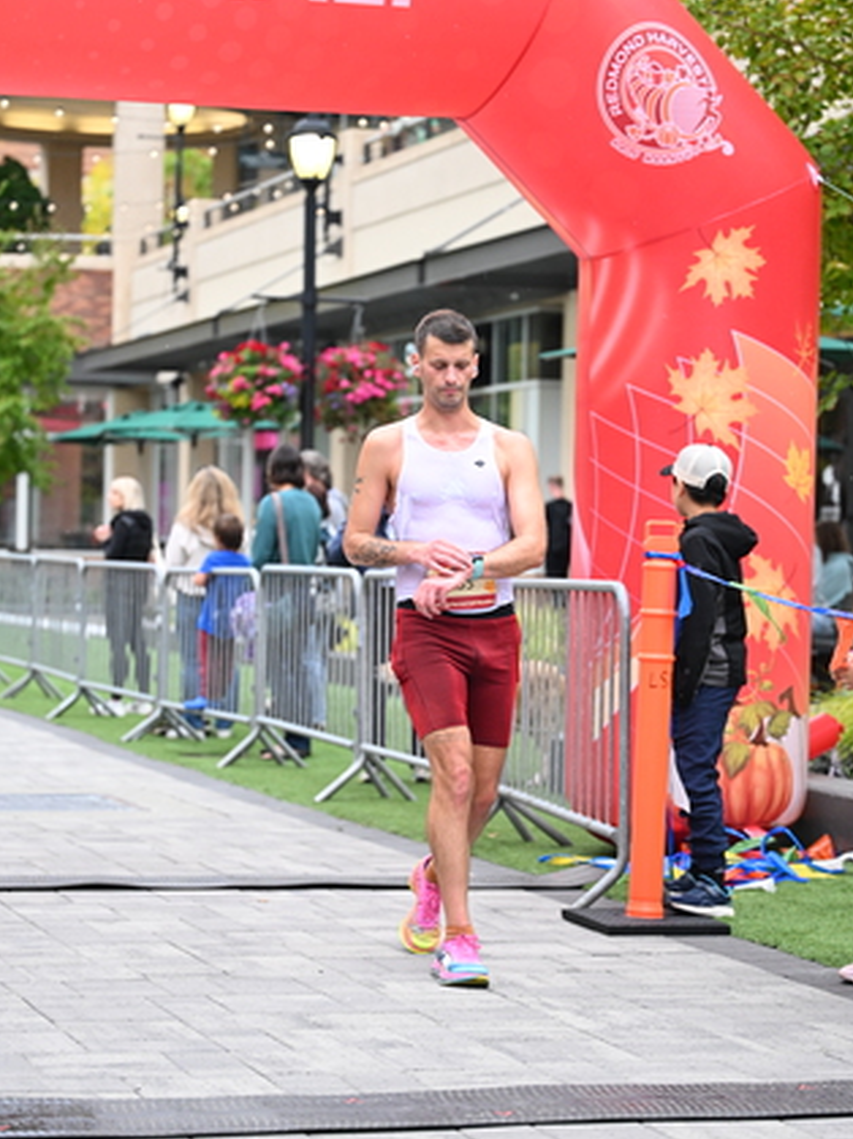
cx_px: 455
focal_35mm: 91
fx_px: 2991
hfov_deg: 16.2
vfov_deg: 21.5
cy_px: 590
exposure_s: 1/1250
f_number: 2.8
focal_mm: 72
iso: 1600
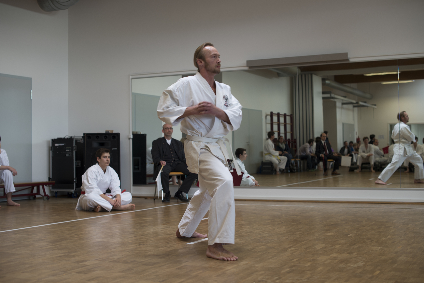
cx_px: 212
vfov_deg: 27.0
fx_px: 589
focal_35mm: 50
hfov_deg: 39.6
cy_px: 142
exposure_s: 1/60
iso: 100
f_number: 3.5
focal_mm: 50
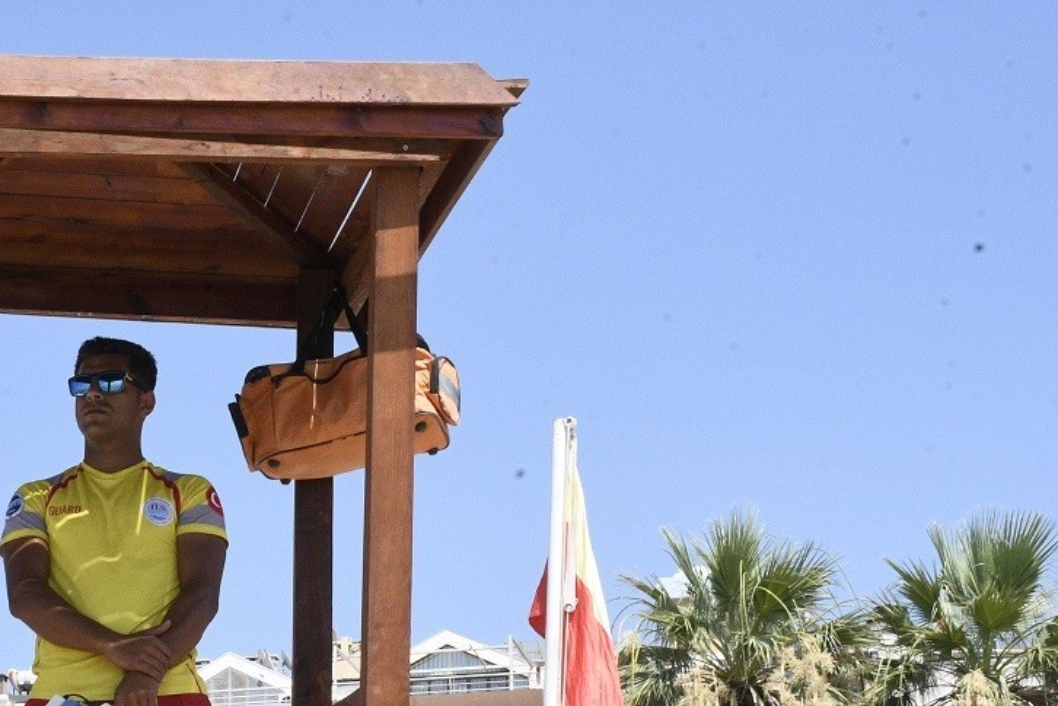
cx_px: 251
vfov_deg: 14.8
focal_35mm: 92
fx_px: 2704
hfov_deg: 21.9
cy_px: 565
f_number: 25
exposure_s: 1/320
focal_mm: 32
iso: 1600
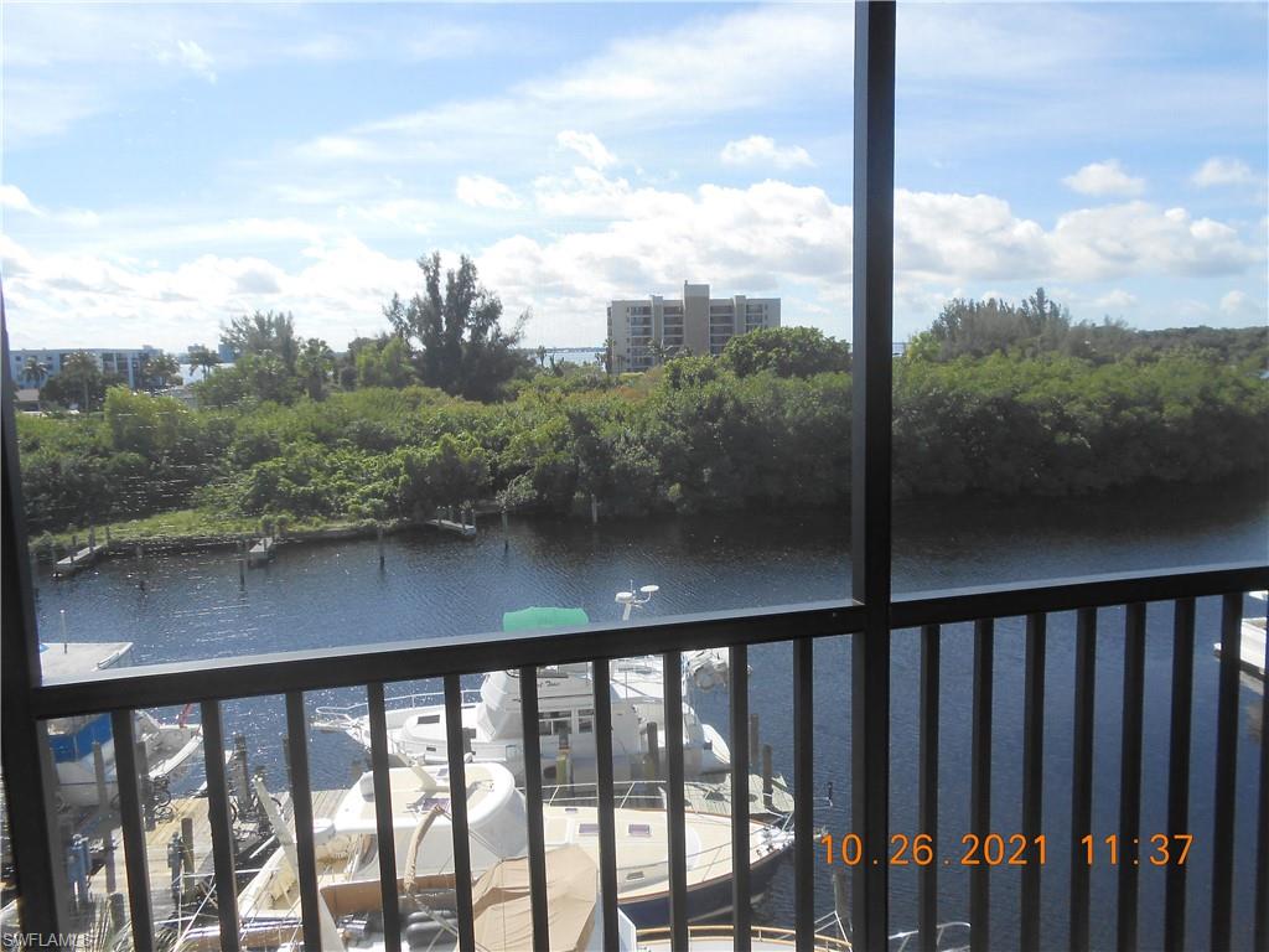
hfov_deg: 67.3
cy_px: 476
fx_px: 953
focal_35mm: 26
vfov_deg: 53.1
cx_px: 634
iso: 80
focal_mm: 4.6
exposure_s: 1/500
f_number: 3.5
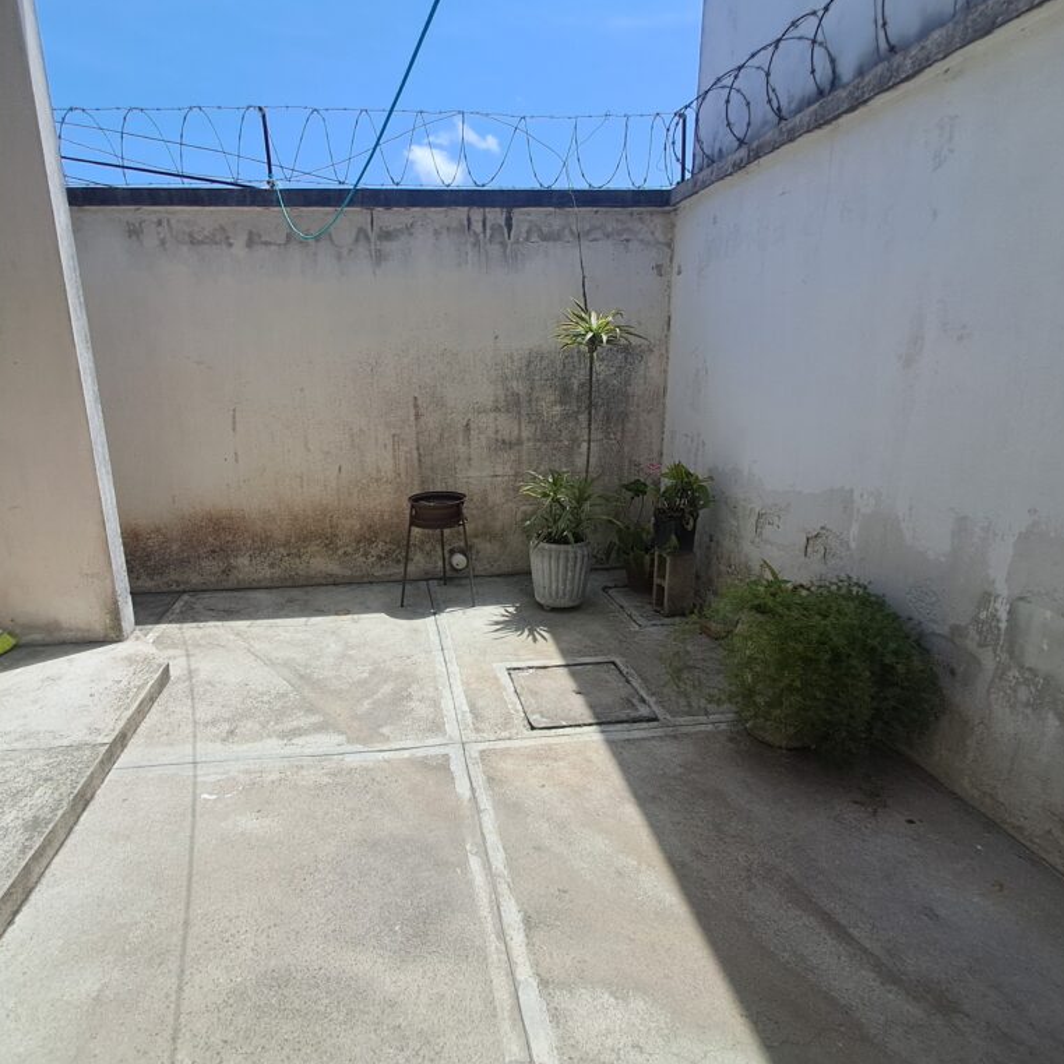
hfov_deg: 77.3
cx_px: 458
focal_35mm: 19
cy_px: 531
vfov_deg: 77.7
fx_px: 661
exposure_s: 1/1057
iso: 40
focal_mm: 1.64
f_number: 2.2
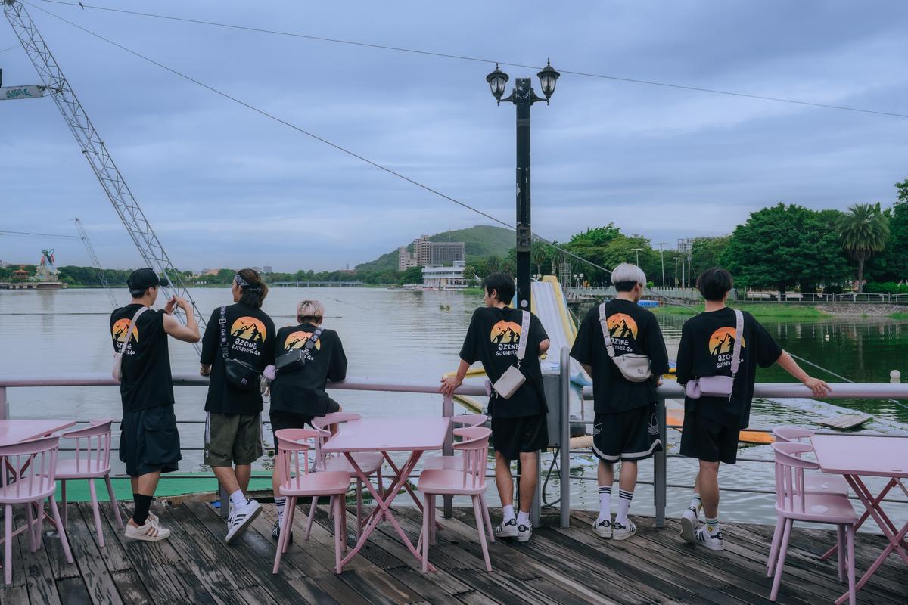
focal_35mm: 34
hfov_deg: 55.8
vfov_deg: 38.9
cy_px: 302
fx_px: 857
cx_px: 454
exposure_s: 1/320
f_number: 9
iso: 100
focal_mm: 34
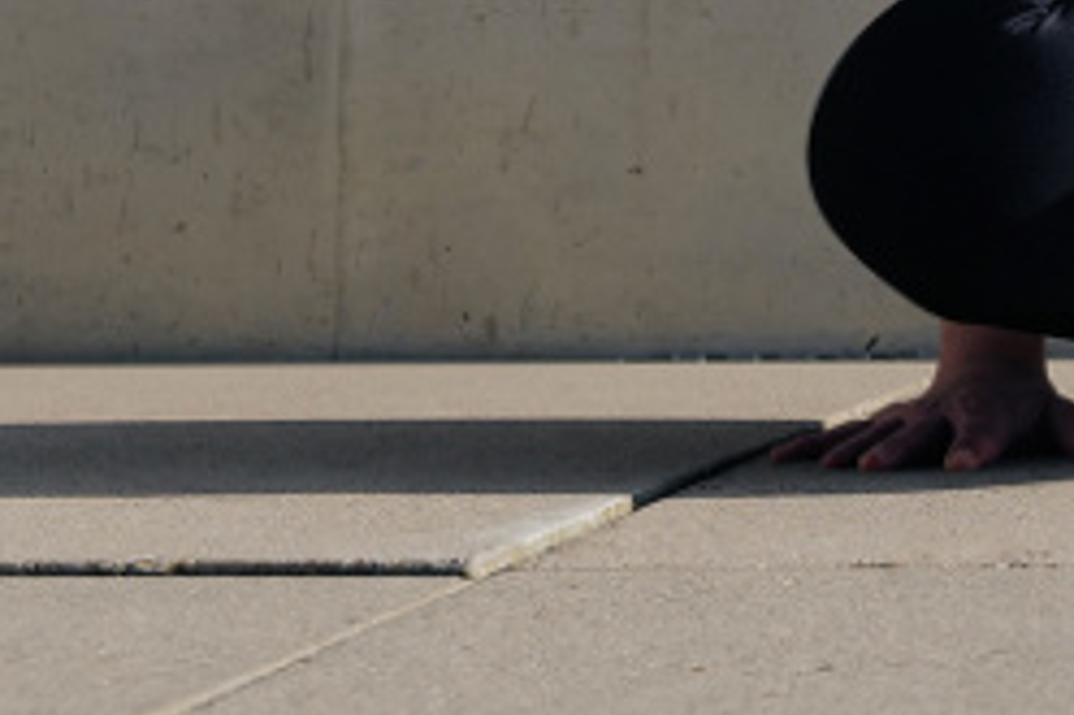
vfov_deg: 9.7
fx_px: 4114
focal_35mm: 138
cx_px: 1533
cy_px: -295
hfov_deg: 14.1
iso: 400
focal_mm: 38
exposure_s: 1/1000
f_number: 7.1
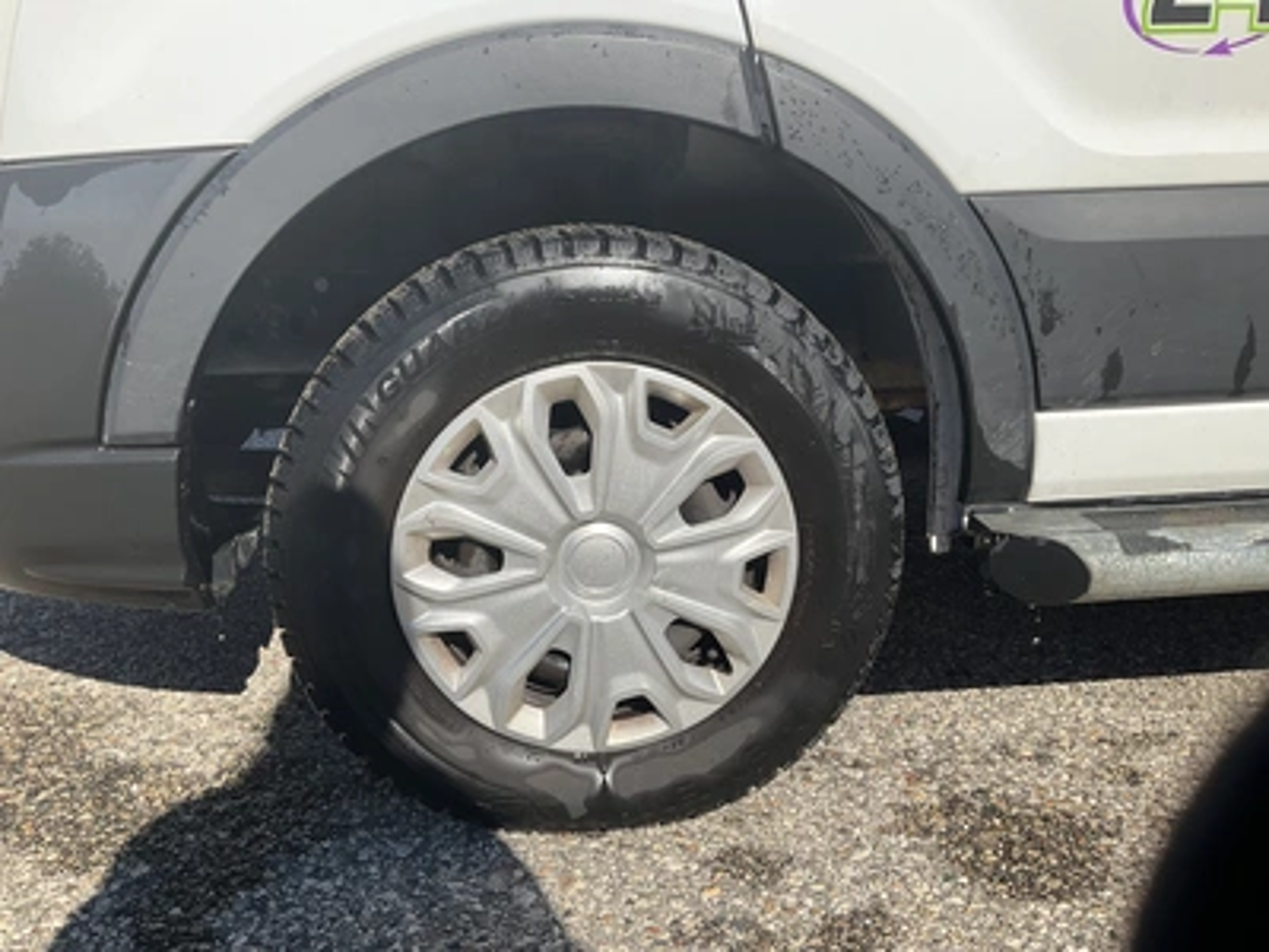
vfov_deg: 48.2
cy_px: 476
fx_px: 1063
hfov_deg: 61.7
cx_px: 634
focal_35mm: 29
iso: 25
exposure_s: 1/1786
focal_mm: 3
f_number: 1.8
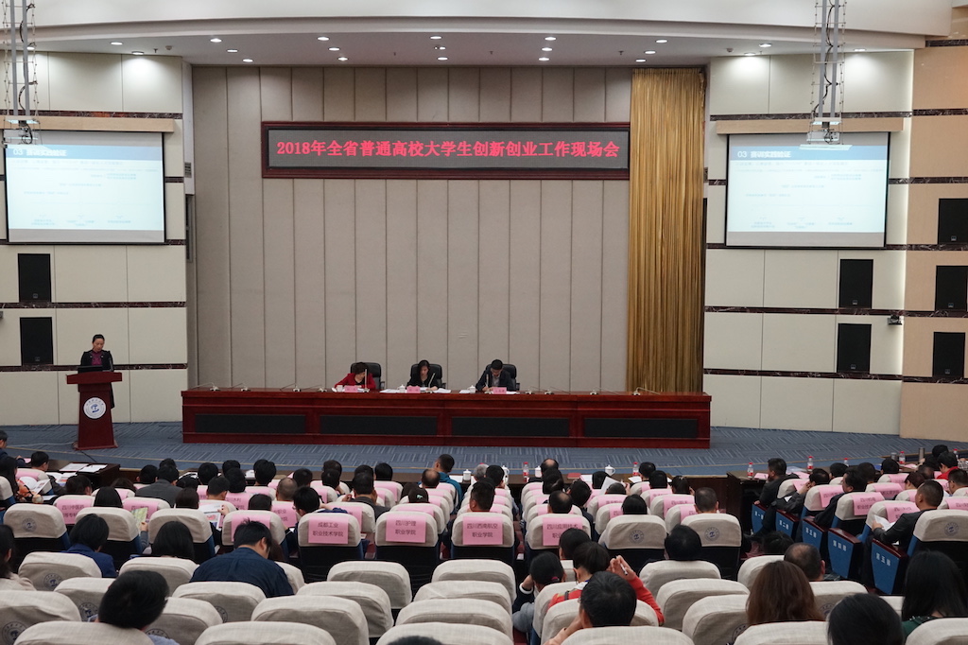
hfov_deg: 48.5
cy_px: 322
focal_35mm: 40
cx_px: 484
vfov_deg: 33.4
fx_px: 1075
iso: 2500
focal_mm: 40
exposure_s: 1/60
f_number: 8
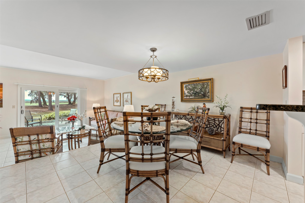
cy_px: 102
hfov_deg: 104.3
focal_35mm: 14
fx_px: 119
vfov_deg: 81.2
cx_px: 152
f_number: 9
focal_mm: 14
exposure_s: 1/2.5
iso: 320
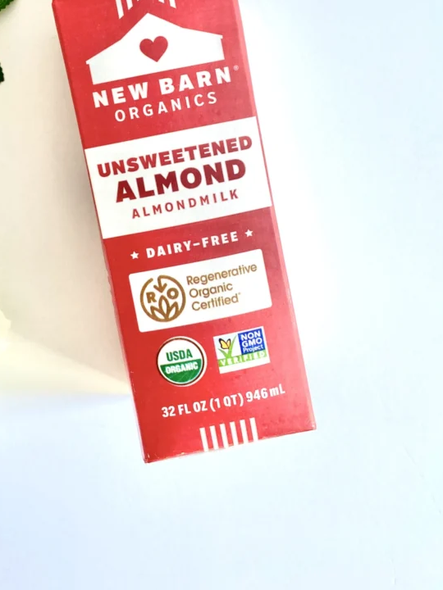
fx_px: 631
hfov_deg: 38.4
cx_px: 167
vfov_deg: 49.0
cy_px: 184
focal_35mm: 37
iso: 125
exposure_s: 1/121
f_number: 1.8
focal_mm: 4.25
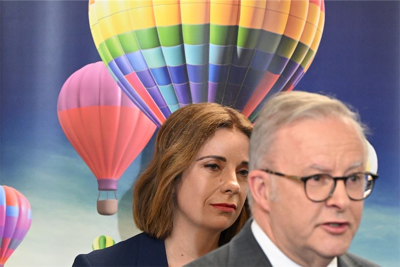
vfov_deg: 9.5
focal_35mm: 145
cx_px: 200
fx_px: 1611
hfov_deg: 14.2
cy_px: 134
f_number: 5.6
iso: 5000
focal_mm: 145
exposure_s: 1/160
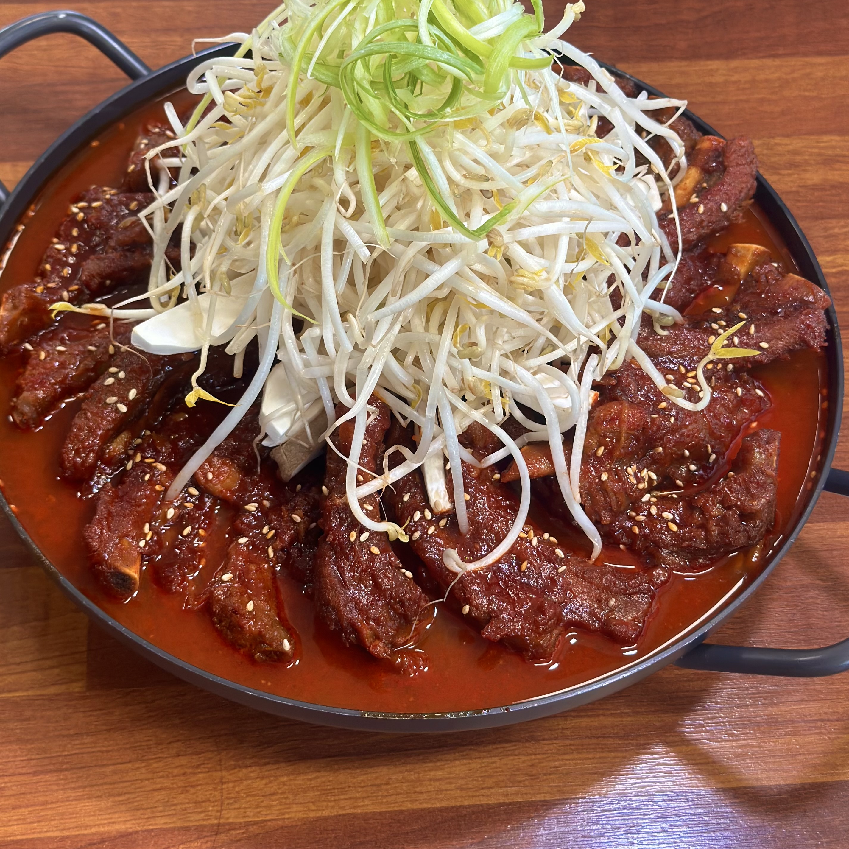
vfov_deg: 28.6
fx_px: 1665
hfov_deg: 28.6
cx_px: 412
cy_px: 346
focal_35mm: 60
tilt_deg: -51.8
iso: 100
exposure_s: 1/120
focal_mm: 6.86
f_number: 1.78
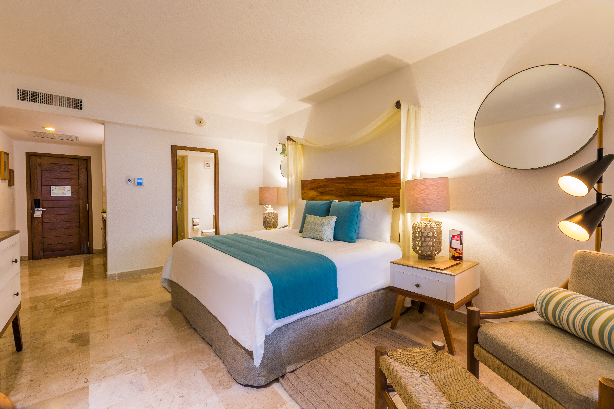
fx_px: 256
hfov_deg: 100.4
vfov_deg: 77.3
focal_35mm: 15
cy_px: 204
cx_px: 307
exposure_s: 2.5
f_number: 11
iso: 160
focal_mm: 10
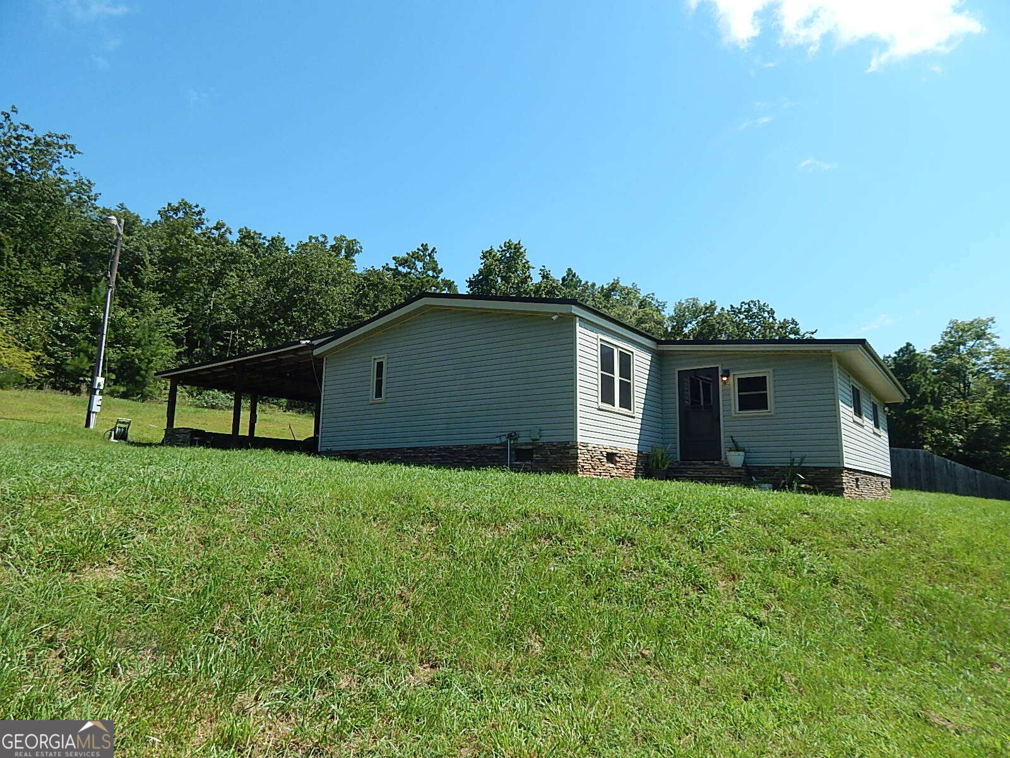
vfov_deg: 58.9
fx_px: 671
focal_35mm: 23
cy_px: 379
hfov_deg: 73.9
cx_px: 505
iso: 125
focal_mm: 4
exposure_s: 1/400
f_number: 6
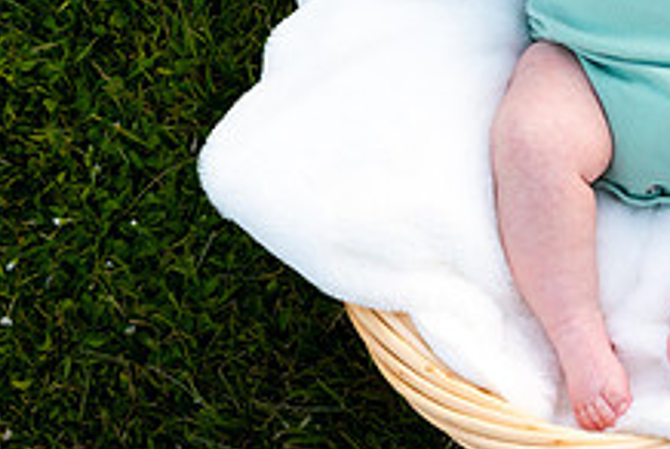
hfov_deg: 21.3
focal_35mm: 93
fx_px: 1733
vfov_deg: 14.5
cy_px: -23
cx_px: 642
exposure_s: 1/250
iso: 800
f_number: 6.3
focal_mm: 35
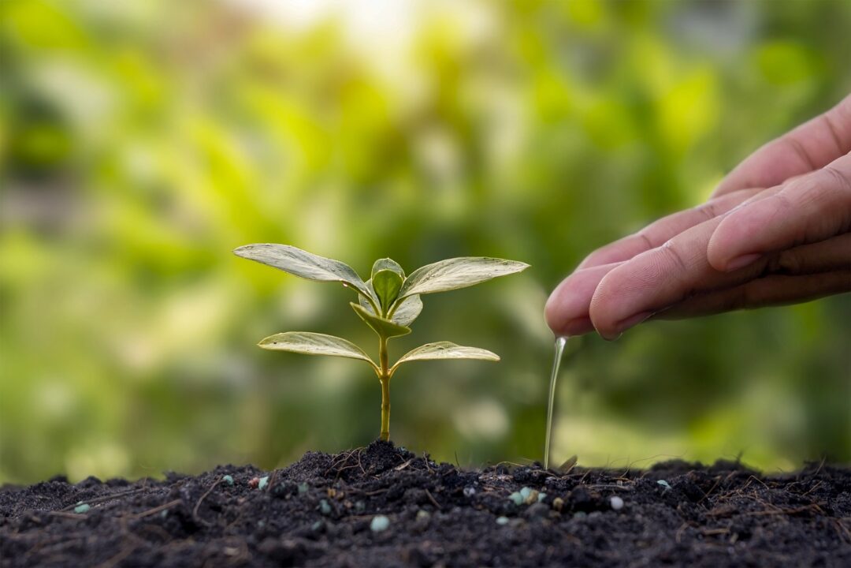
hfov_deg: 39.6
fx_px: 1182
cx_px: 426
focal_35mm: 50
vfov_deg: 27.0
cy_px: 284
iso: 200
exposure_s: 1/320
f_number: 6.3
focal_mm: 50
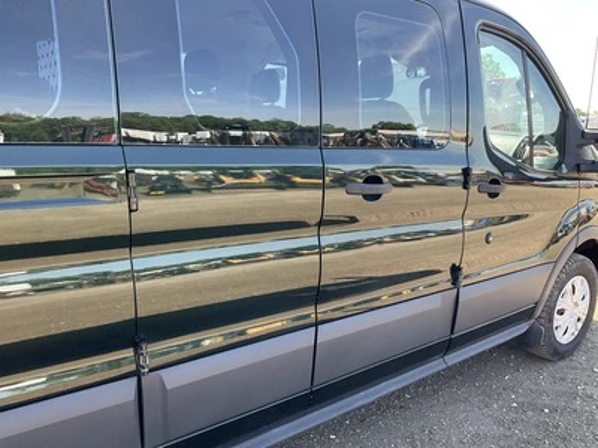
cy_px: 224
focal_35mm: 29
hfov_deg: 61.7
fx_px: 501
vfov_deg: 48.2
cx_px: 299
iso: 32
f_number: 1.8
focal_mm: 3
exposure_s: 1/172
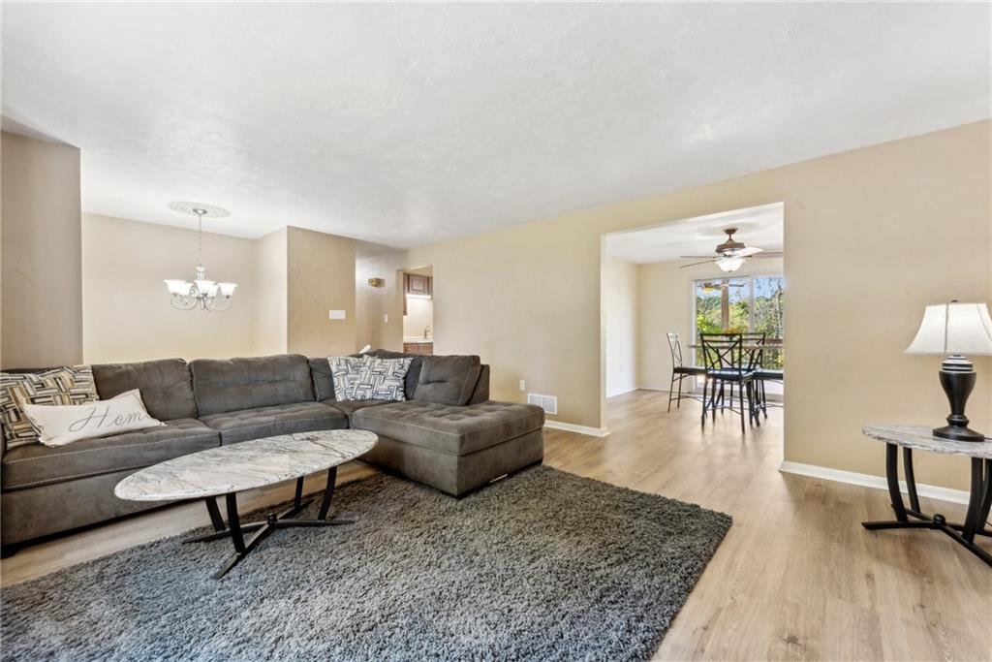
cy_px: 331
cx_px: 496
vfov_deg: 81.2
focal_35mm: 14
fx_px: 386
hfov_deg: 104.2
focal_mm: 14
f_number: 11
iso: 50
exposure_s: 1/2.5
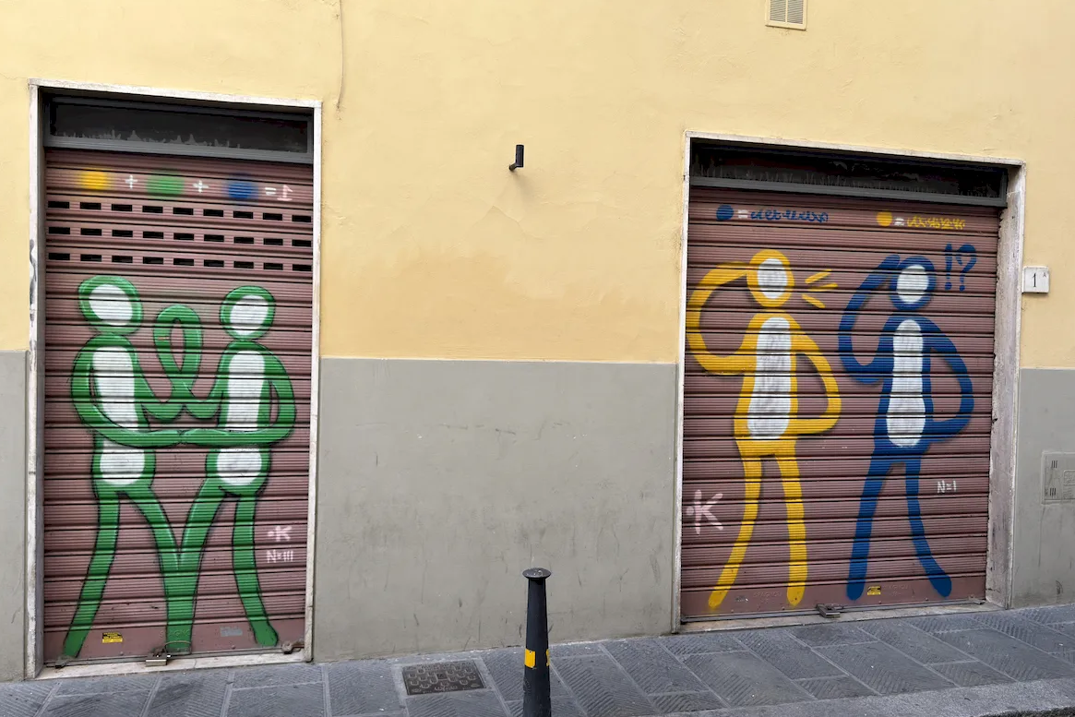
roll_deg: -0.6
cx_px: 532
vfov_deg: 43.6
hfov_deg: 61.9
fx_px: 896
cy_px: 362
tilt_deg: -2.4
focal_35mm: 30
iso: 64
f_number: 1.78
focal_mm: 6.76
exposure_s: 1/234
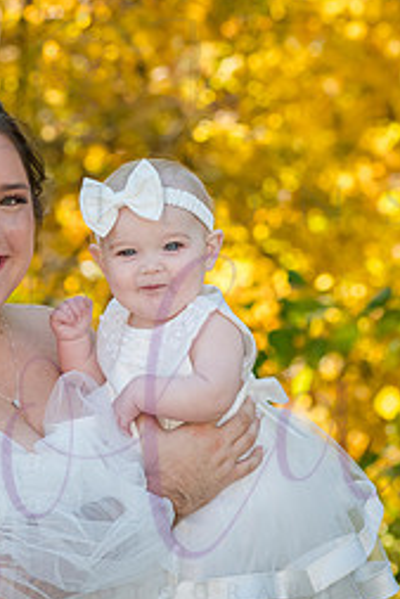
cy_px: 289
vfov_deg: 10.3
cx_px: 97
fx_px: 3312
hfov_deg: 6.9
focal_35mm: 199
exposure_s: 1/320
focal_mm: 112
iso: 800
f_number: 6.3
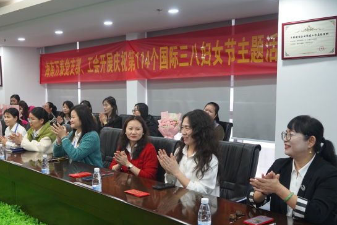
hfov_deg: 43.8
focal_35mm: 44
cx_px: 108
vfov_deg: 30.4
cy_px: 142
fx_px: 412
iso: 2500
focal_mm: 32
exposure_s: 1/160
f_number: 4
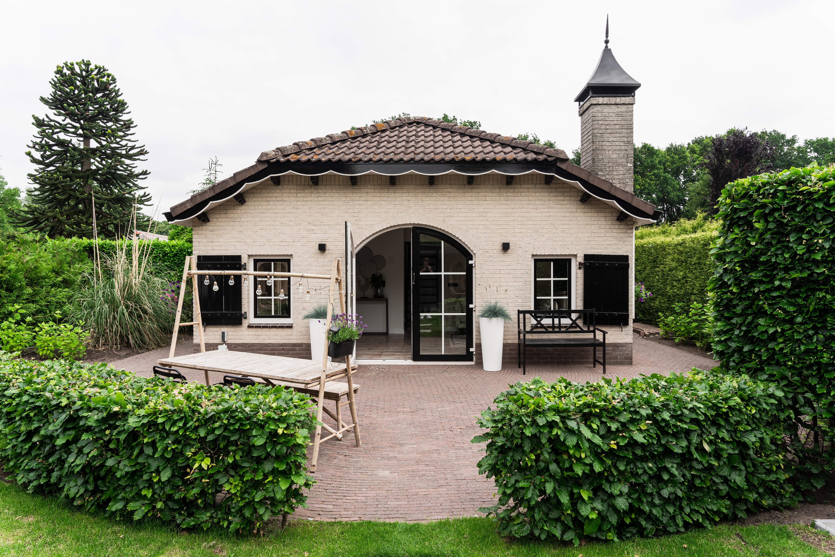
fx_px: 561
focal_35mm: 24
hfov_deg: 73.3
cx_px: 418
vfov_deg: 52.7
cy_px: 278
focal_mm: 24
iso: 100
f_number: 9
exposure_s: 1/100
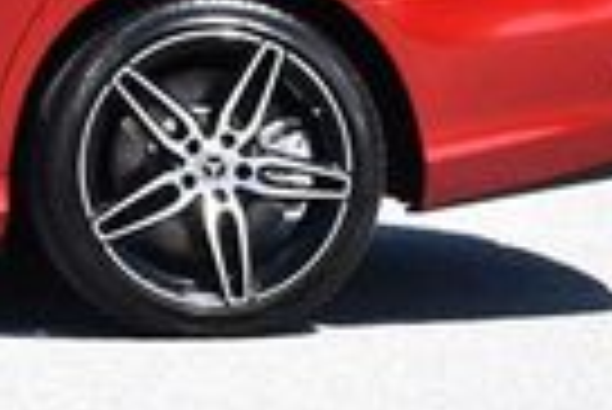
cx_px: -526
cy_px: -315
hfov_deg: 7.6
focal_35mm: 263
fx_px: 4476
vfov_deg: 5.2
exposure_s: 1/250
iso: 180
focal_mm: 28
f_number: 8
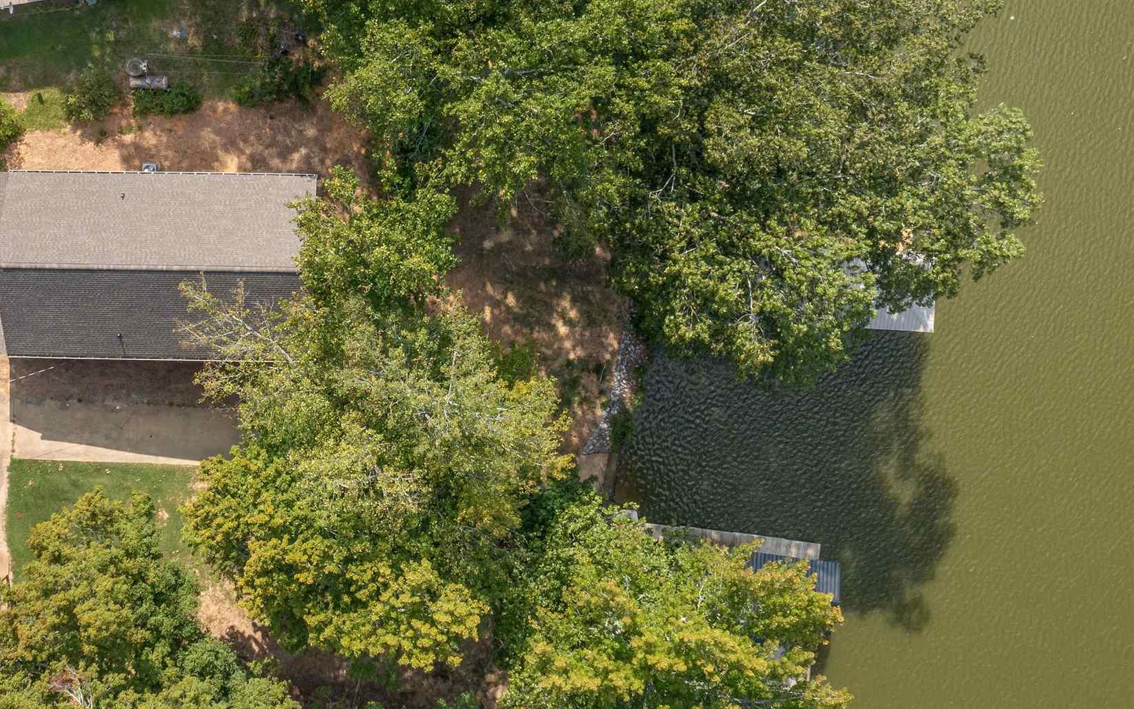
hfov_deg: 37.5
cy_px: 247
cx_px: 330
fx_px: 1638
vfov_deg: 24.3
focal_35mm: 53
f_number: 5
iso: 200
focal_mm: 10.26
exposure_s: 1/320
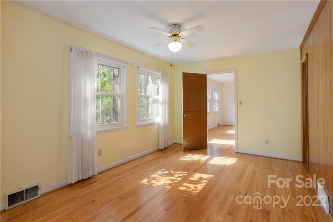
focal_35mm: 17
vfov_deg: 70.5
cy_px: 111
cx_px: 166
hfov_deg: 93.3
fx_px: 157
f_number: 8
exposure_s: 1/60
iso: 320
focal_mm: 17
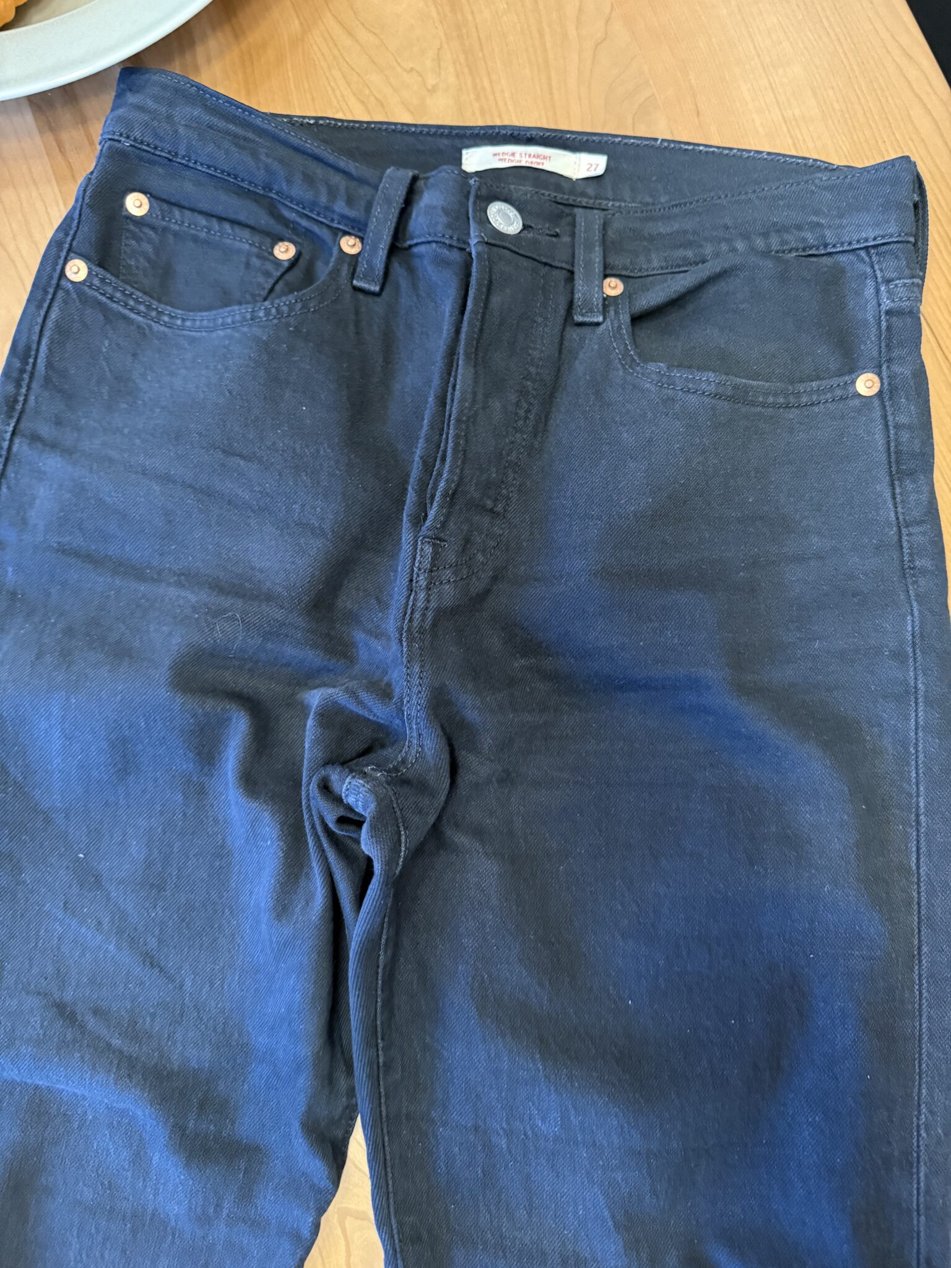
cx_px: 476
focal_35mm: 24
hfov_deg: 56.8
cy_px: 634
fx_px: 879
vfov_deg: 71.6
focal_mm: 6.76
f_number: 1.78
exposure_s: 1/30
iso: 800
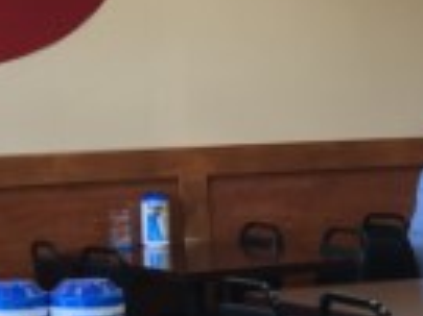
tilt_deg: -0.8
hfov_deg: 19.5
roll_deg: +0.9
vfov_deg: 15.2
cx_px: -28
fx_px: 1184
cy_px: 91
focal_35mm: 97
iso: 25
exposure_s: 1/60
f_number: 2.2
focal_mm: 4.15
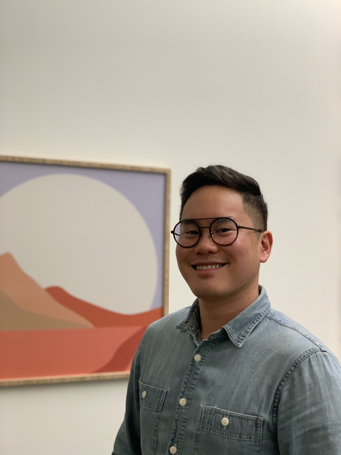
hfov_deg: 28.0
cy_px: 228
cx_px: 170
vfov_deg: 36.8
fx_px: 683
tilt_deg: +3.7
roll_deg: -2.1
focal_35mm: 52
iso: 160
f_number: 2.4
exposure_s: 1/60
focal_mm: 6
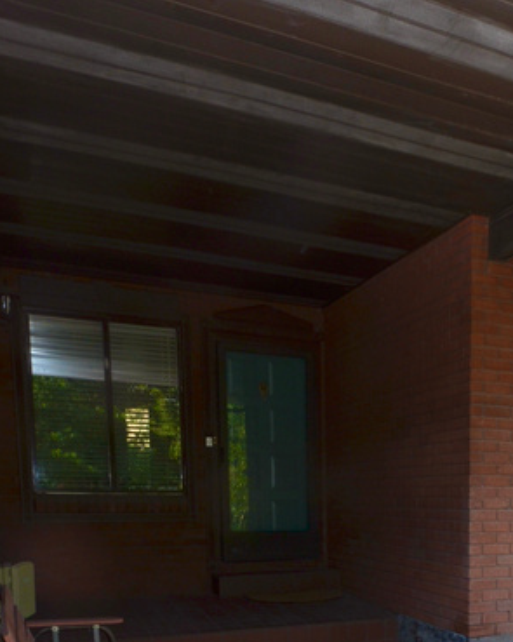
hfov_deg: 35.1
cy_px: 562
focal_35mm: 39
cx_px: 496
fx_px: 740
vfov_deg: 43.3
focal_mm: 10
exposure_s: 1/125
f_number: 5.6
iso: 200
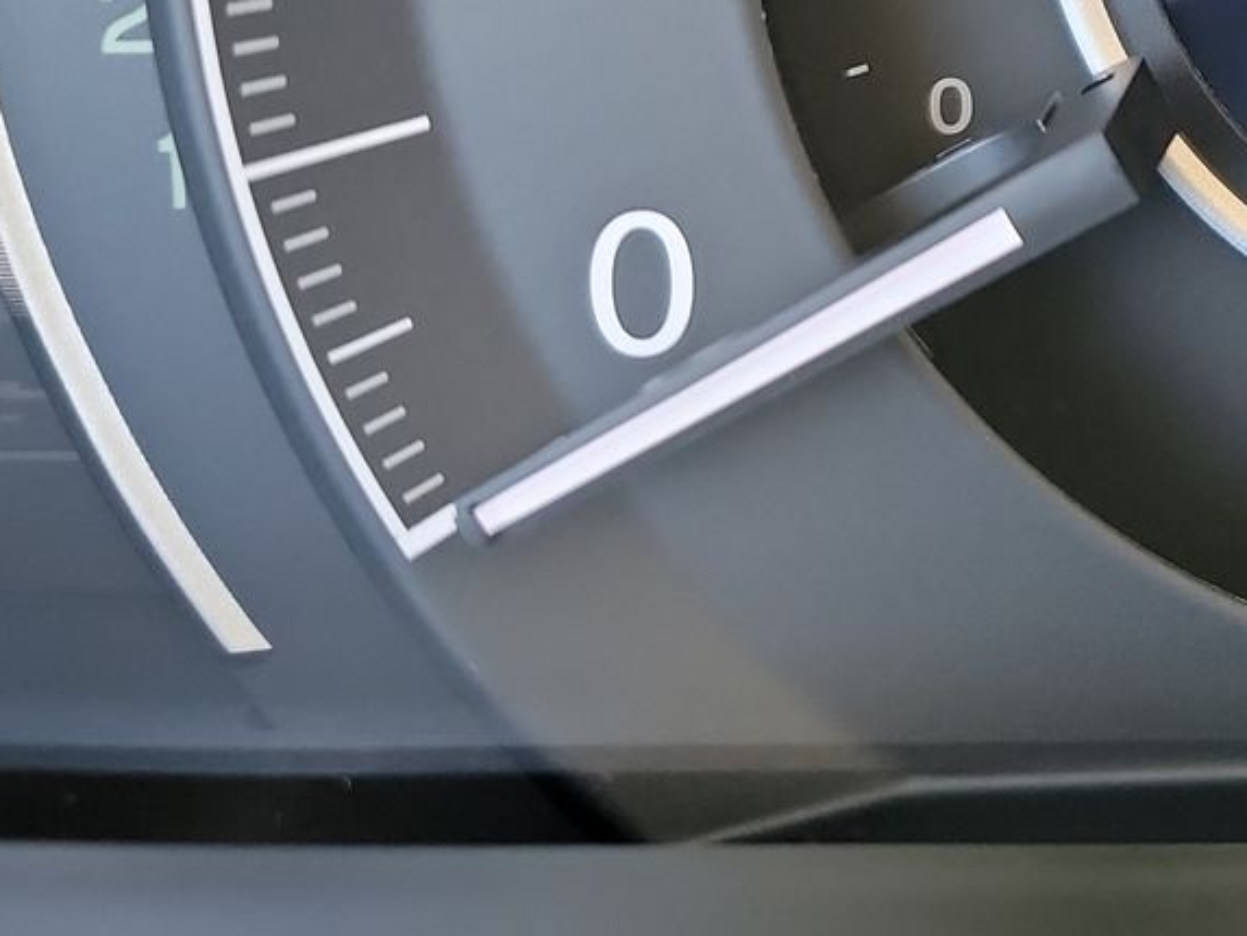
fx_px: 2414
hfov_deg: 25.2
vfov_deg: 20.5
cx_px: 1595
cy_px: -194
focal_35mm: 67
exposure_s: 1/59
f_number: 1.8
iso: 656
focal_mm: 6.7
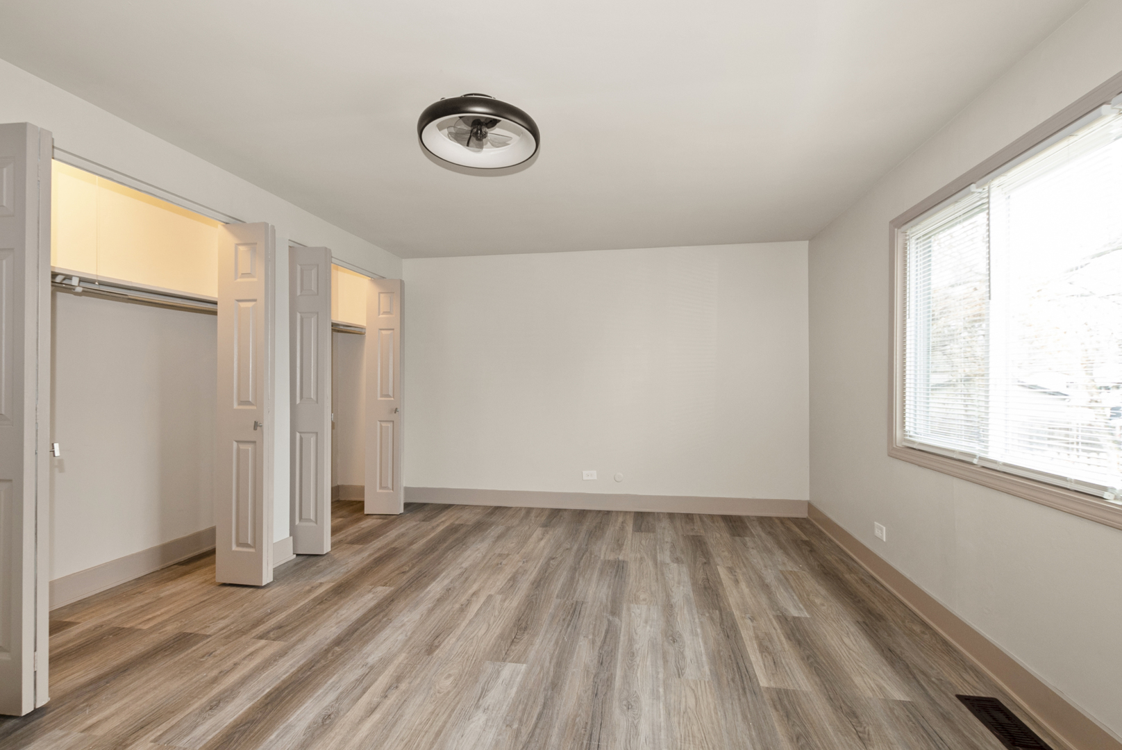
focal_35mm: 15
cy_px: 375
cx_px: 561
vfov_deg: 77.4
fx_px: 468
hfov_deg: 100.4
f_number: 7.1
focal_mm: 10
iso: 320
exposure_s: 1/8
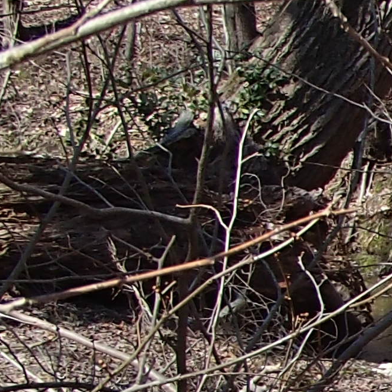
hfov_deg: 9.9
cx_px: 1015
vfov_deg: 11.5
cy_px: 460
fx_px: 1909
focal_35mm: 149
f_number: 3.9
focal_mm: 5
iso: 100
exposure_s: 1/400
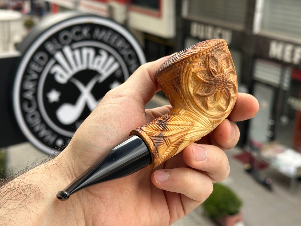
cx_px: 150
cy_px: 113
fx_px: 417
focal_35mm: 48
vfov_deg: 30.3
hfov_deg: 39.7
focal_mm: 6.86
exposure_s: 1/454
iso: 64
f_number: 1.78
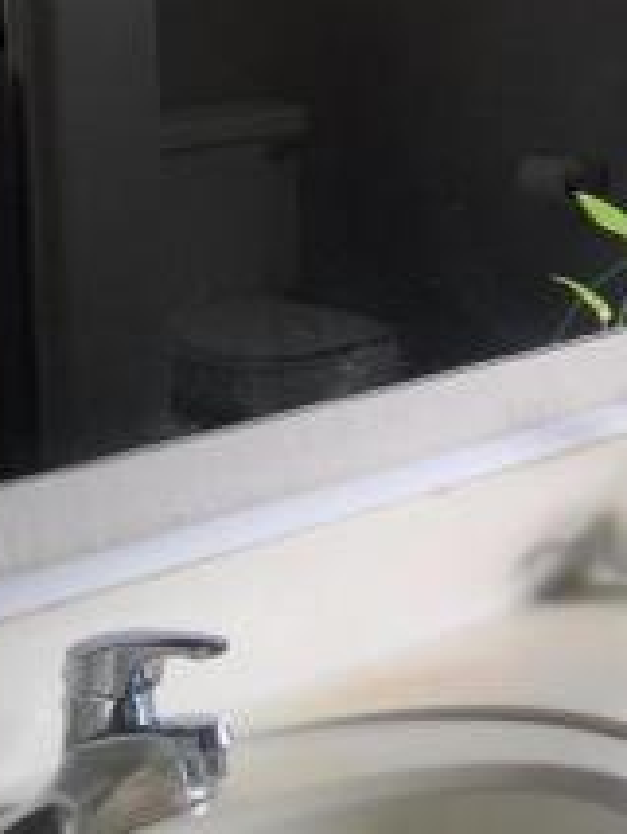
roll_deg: +1.3
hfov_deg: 13.4
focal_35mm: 104
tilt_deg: -3.7
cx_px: 939
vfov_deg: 18.3
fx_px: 2507
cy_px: -39
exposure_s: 1/407
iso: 25
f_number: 2.2
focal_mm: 4.15
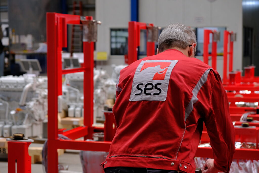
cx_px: 130
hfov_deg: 24.5
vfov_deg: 16.5
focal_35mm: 83
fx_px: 597
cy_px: 86
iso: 640
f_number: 4
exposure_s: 1/125
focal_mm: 55
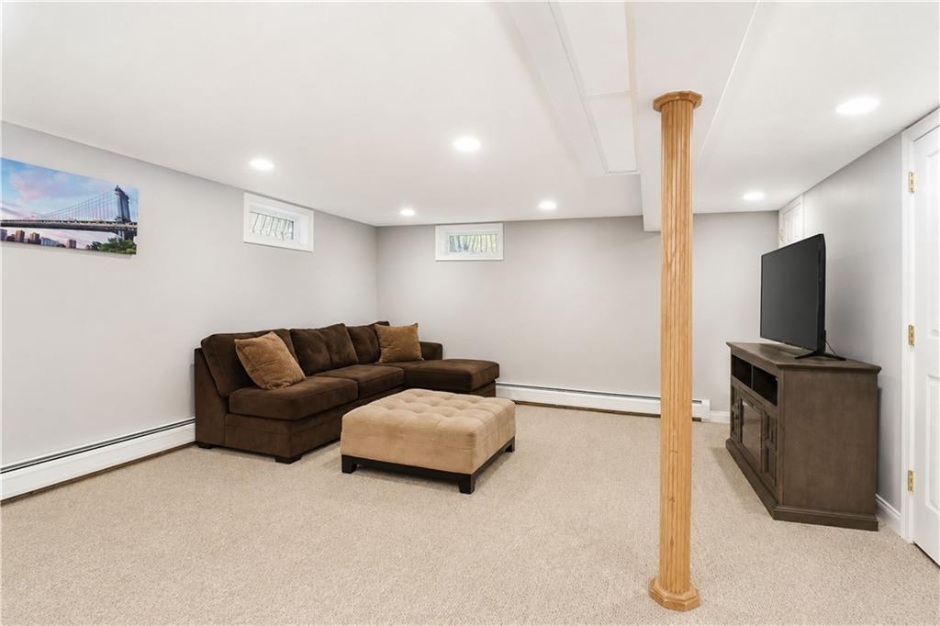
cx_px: 470
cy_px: 313
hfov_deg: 100.4
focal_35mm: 15
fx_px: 392
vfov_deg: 77.3
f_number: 8
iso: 1250
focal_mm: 10
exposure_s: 1/60
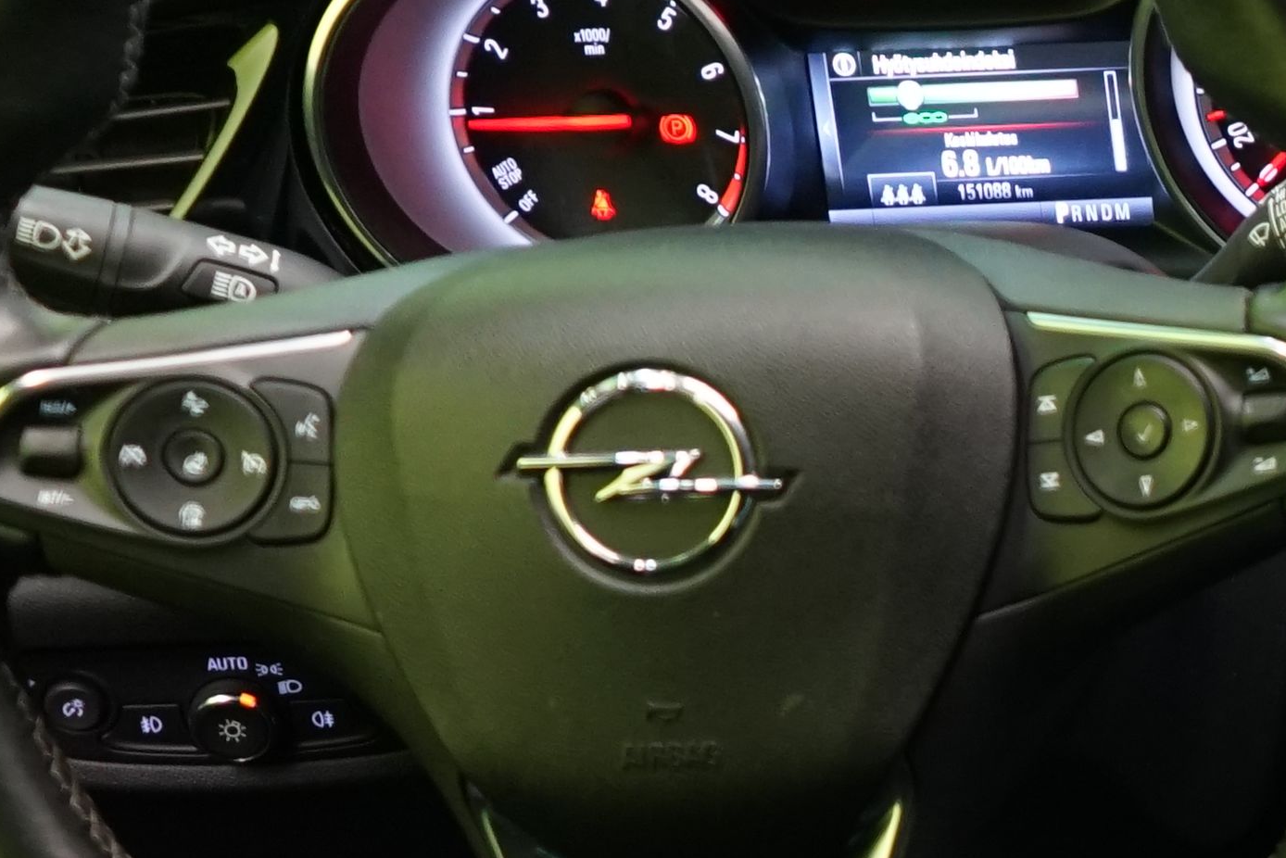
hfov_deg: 14.9
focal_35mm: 121
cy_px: 1038
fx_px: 4323
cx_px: 2279
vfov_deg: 11.1
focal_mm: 28
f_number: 3.5
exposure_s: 1/30
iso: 1000
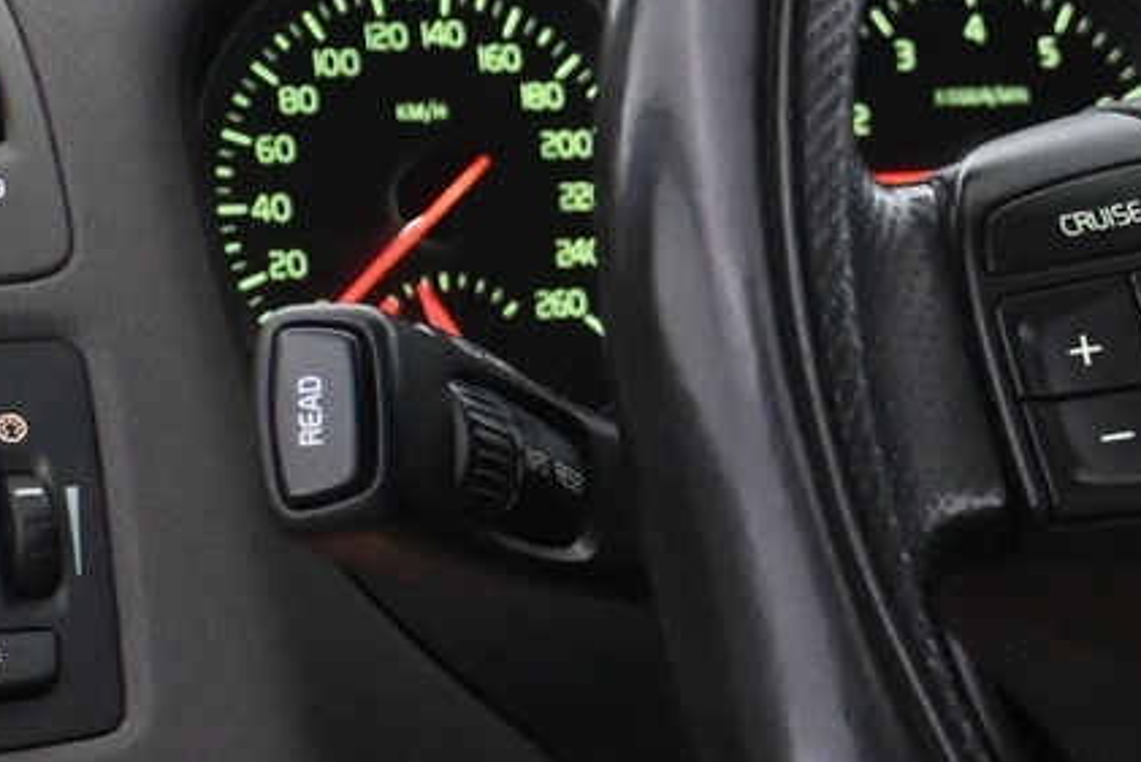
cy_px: 325
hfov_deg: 12.8
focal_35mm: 153
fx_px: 4847
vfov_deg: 9.0
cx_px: 1683
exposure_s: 1/60
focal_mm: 26.5
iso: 4500
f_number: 4.5
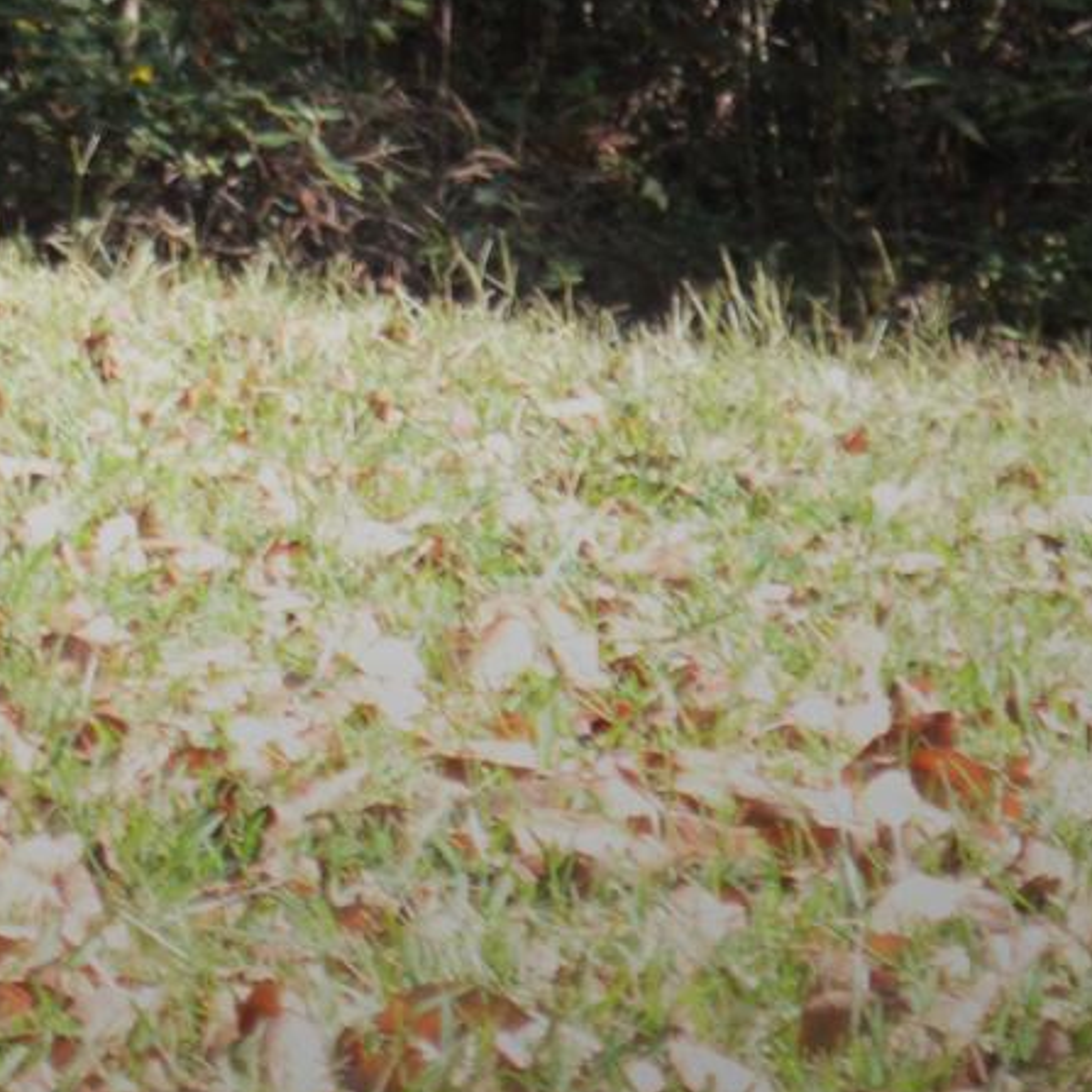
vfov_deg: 3.7
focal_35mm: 470
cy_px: -1289
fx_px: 16769
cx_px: -506
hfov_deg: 3.7
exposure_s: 1/125
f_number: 5.6
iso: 220
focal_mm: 55
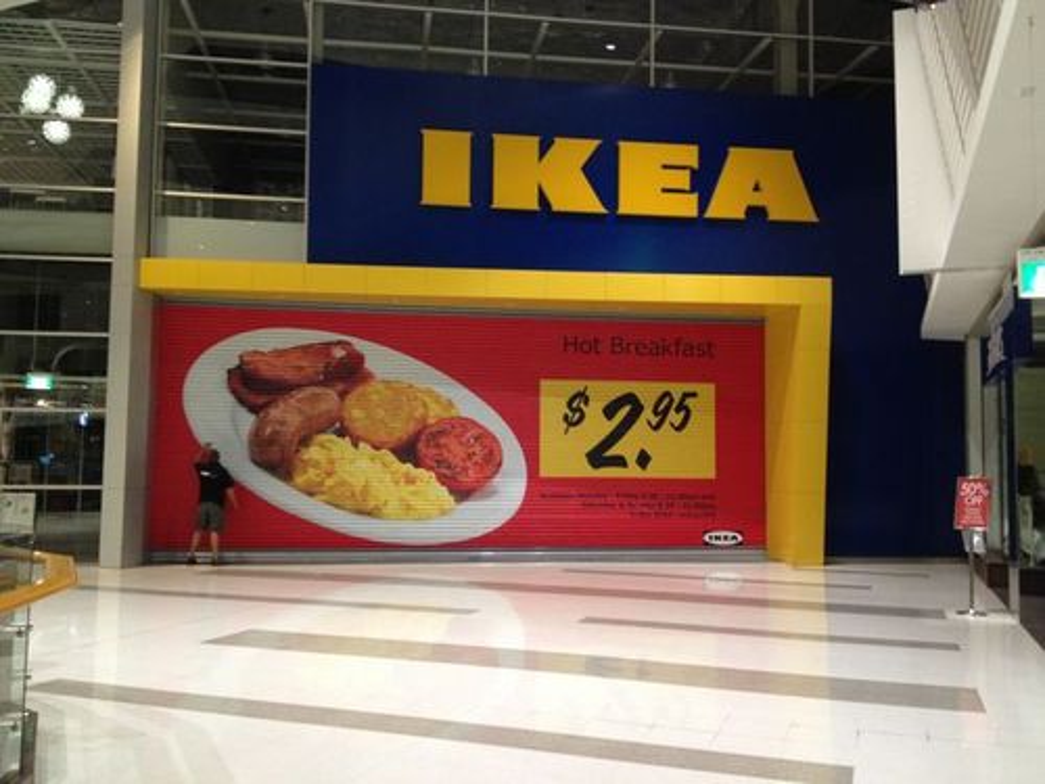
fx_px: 1057
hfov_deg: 52.6
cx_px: 522
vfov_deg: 40.7
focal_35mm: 35
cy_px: 392
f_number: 2.4
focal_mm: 4.28
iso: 250
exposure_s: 1/20
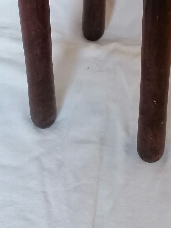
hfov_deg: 21.0
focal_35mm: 70
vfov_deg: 26.7
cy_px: 17
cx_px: 104
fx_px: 461
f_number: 1.8
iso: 320
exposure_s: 1/33.3
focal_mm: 4.75
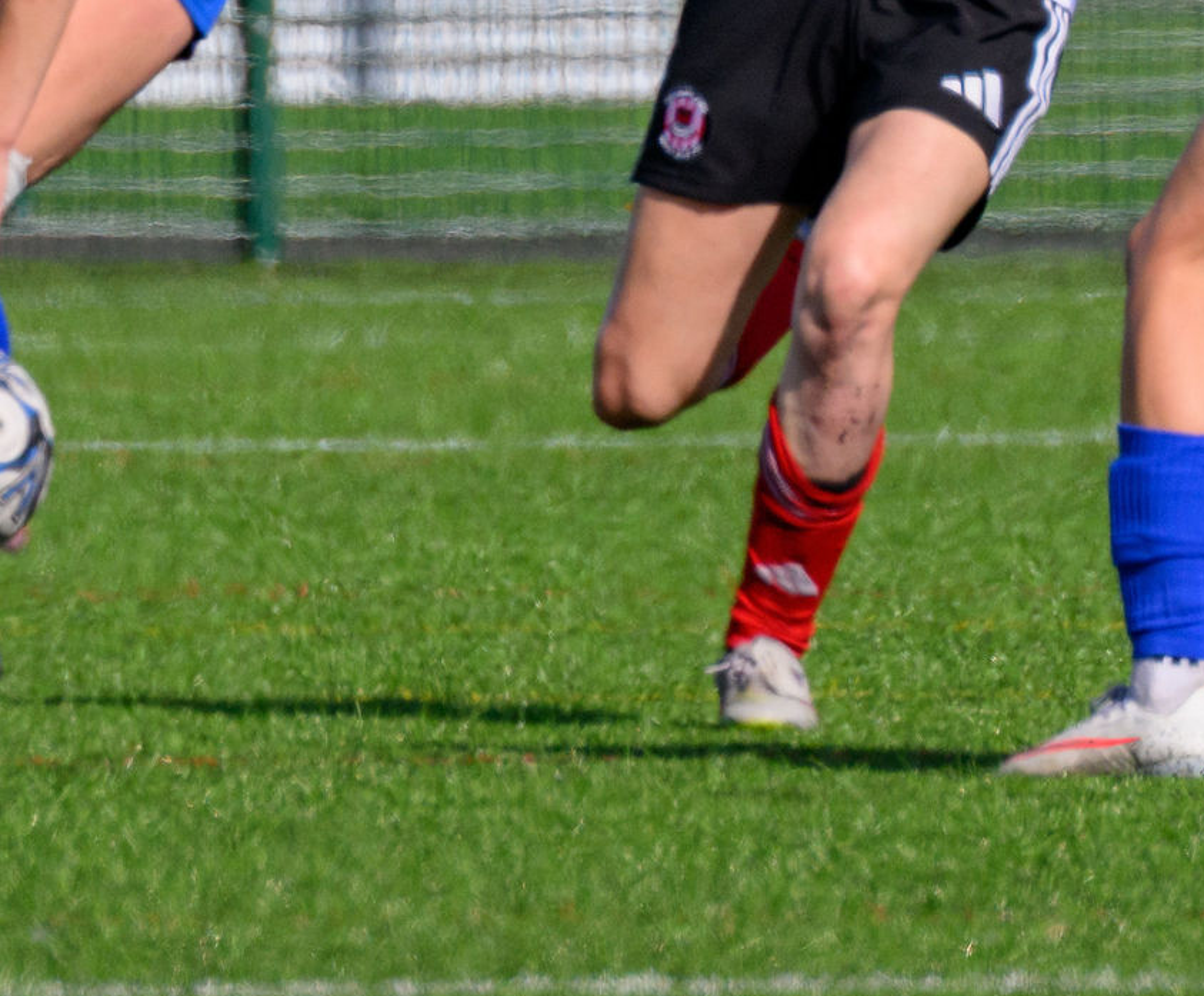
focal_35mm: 1939
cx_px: 690
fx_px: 70007
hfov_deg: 1.0
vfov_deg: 0.8
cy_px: -490
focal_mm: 400
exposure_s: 1/2000
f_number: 5.6
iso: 360
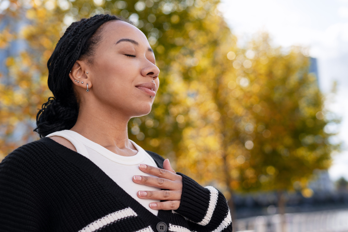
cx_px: 174
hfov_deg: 39.6
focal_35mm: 50
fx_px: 483
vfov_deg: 27.0
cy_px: 116
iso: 125
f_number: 2.8
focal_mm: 50
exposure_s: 1/800
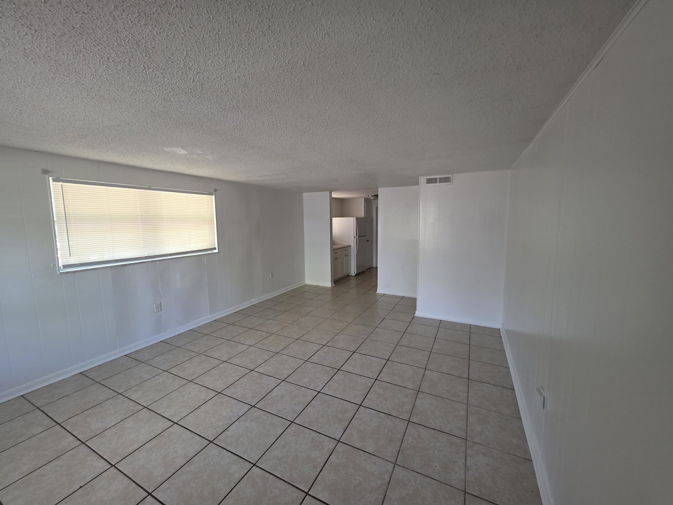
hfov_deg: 106.2
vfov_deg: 89.9
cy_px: 252
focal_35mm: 13
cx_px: 336
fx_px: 253
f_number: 1.9
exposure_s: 1/60
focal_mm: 2.2
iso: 160
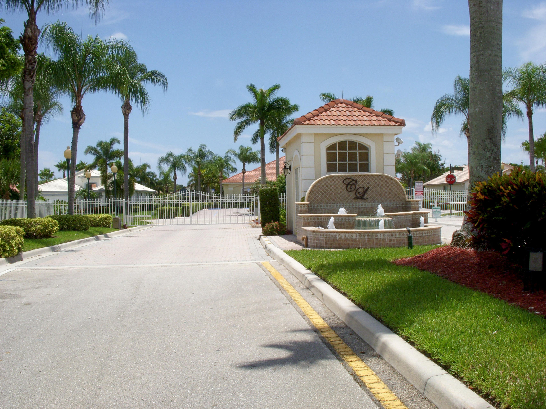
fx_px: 599
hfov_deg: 49.0
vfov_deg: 37.7
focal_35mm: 38
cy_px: 204
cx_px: 273
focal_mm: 6.3
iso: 100
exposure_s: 1/500
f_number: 6.6
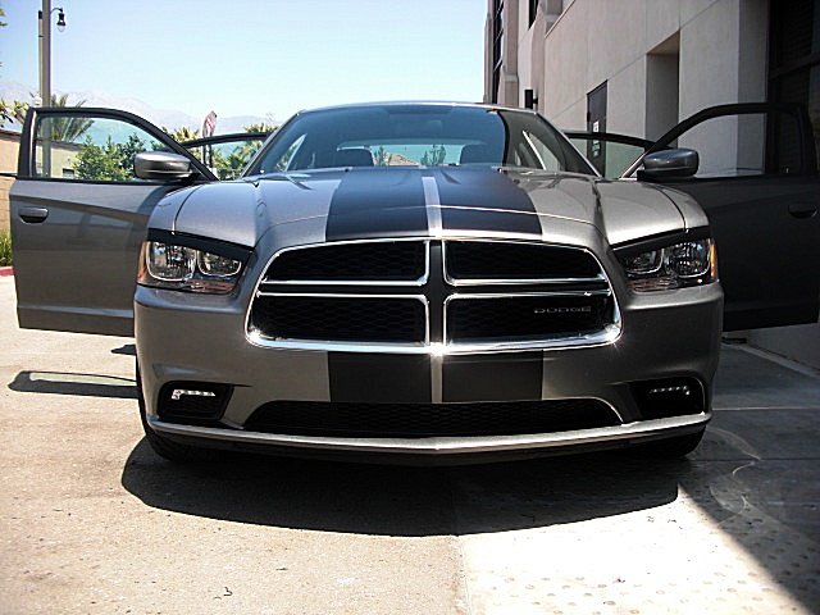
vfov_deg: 39.7
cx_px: 410
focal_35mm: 36
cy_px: 308
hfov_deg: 51.4
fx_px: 853
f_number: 2.8
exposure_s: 1/400
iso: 50
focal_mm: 6.3
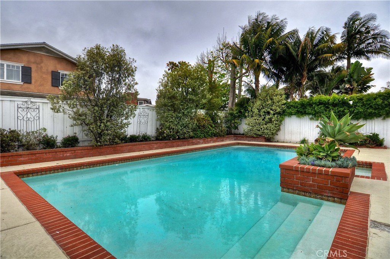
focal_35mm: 18
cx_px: 195
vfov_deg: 67.2
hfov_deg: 90.1
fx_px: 195
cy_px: 130
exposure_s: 1/160
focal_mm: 12
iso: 125
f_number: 7.1
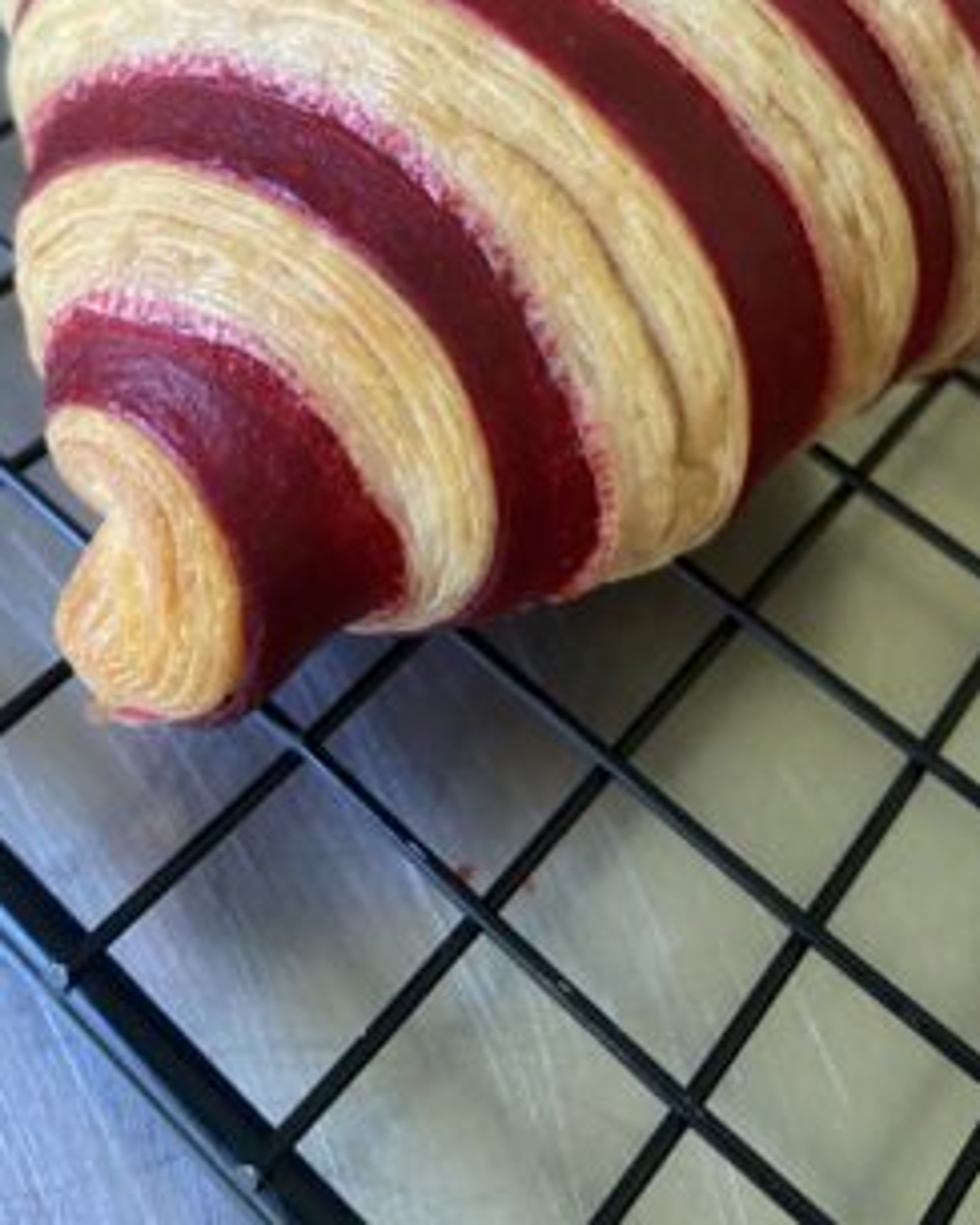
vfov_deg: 43.9
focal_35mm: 40
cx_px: 540
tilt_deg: -47.7
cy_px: 269
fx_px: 1450
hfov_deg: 37.3
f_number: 1.8
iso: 400
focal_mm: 4.25
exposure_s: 1/33
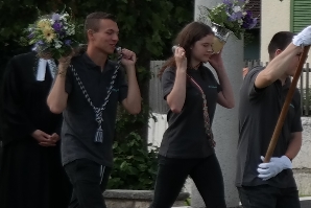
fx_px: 2826
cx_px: 649
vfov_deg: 4.2
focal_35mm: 327
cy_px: 34
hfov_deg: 6.1
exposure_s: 1/200
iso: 100
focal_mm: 40
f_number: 5
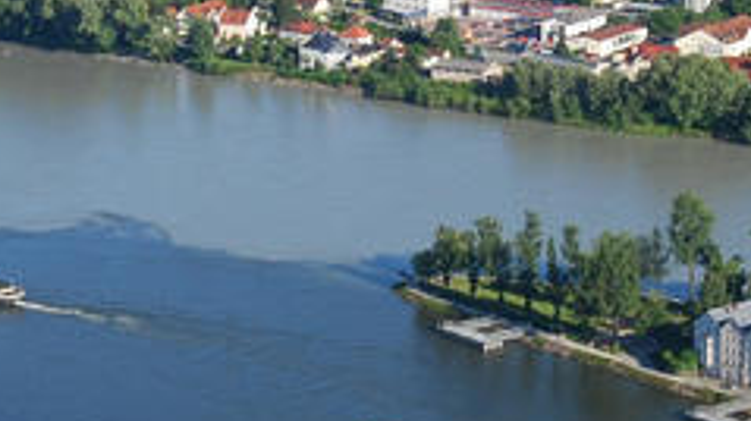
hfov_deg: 14.0
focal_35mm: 154
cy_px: 104
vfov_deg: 7.9
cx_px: 434
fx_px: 3064
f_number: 10
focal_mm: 26
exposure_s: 1/200
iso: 200
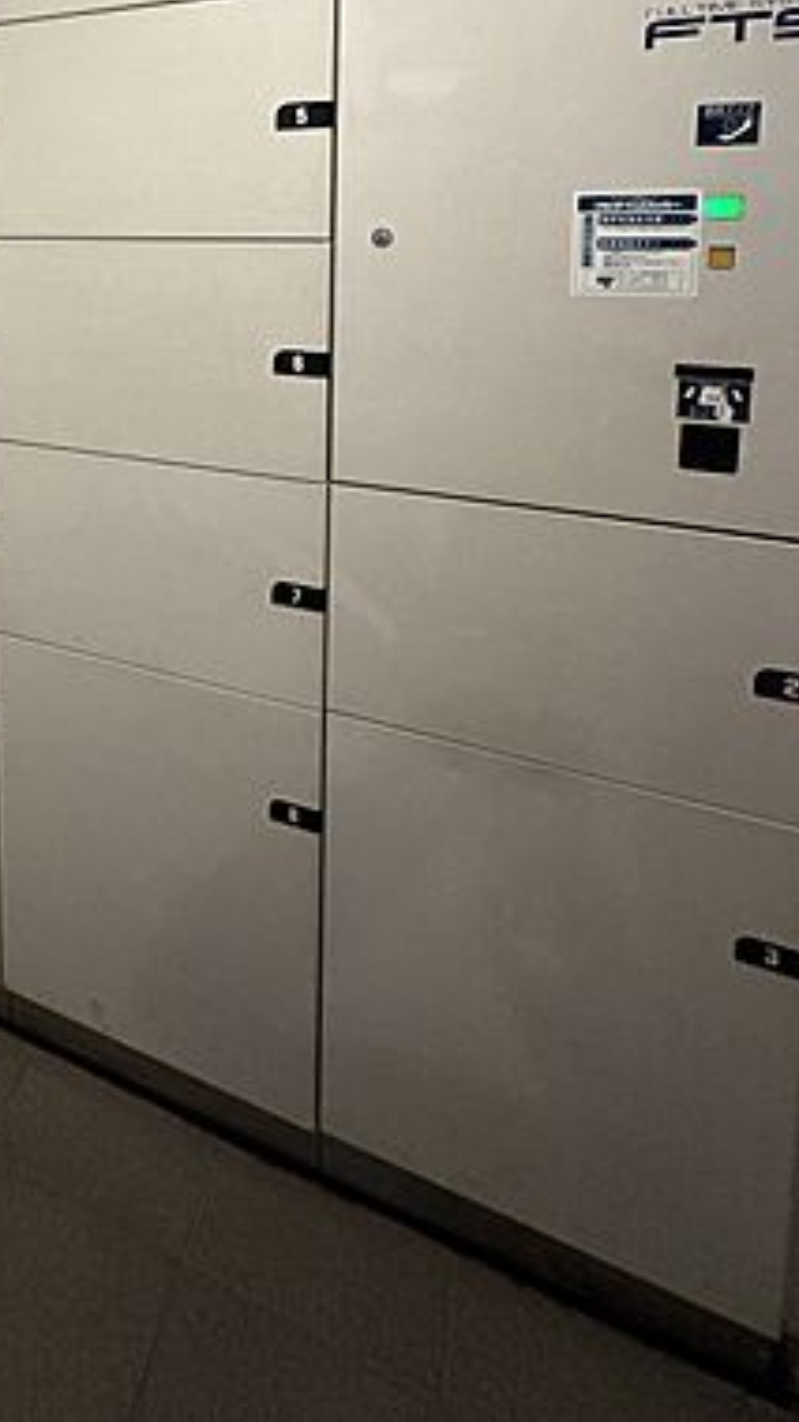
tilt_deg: -6.4
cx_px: 68
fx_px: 905
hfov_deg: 43.2
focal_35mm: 24
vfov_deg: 69.6
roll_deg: +1.4
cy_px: 306
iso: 640
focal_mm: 2.22
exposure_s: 1/33
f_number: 2.2
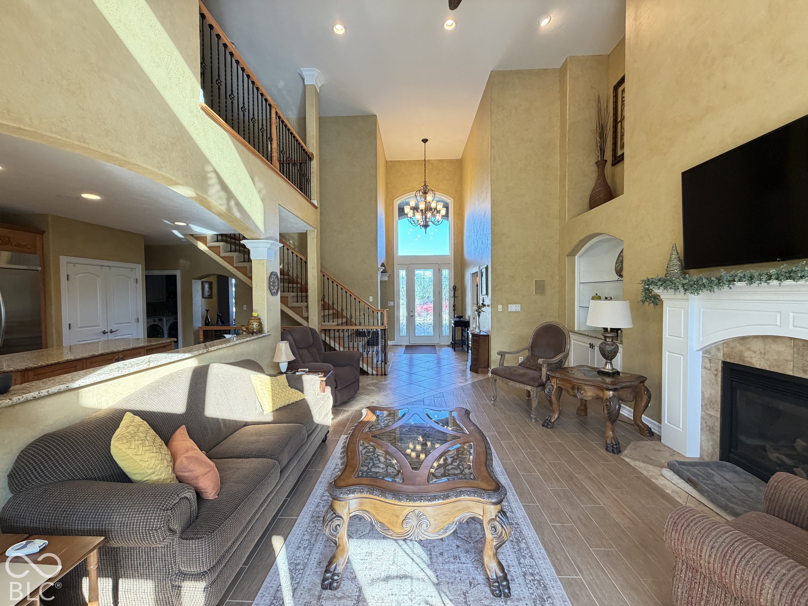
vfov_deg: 85.7
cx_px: 404
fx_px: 327
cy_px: 303
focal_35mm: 14
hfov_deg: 102.1
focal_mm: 2.22
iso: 250
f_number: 2.2
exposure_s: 1/120
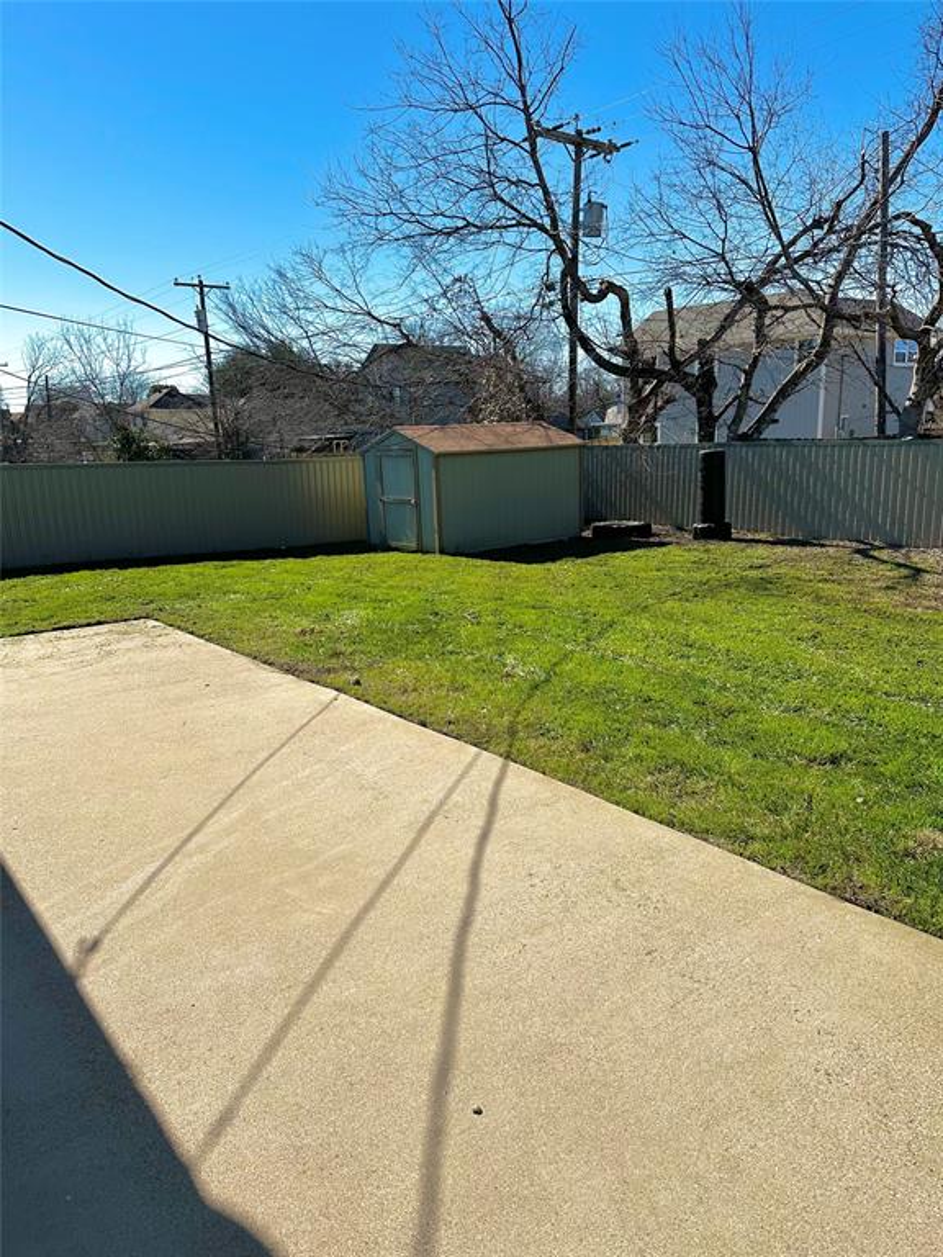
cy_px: 628
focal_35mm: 24
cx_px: 472
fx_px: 872
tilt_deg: -13.7
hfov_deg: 56.8
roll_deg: +0.4
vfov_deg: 71.6
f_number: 1.78
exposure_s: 1/6211
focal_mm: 6.86
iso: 80
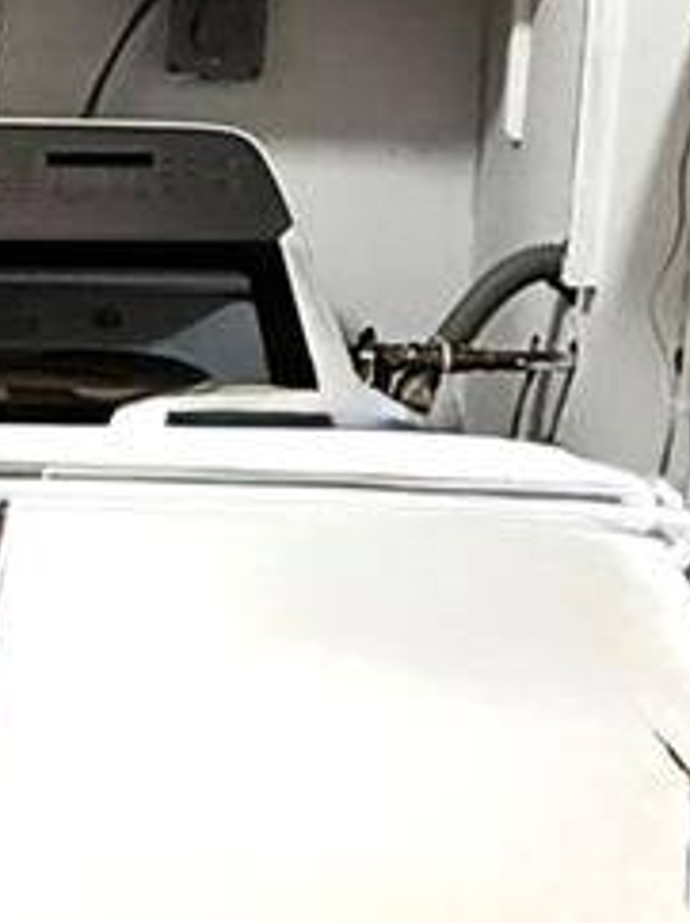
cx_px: -233
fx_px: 2370
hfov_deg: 15.7
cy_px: 362
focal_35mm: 89
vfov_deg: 22.0
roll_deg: +0.0
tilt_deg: -12.7
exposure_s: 1/60
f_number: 2.2
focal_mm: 2.22
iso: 250
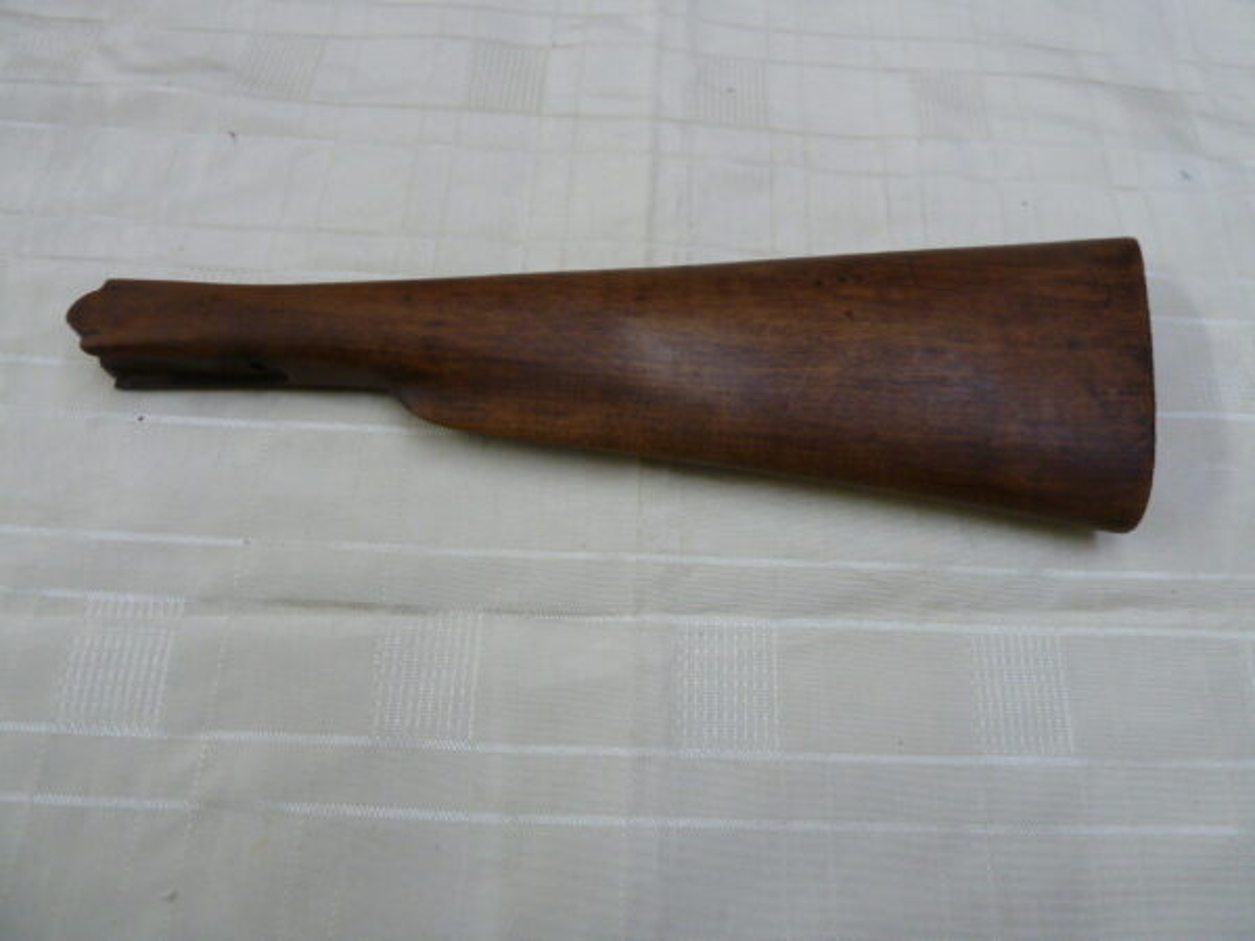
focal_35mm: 25
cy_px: 470
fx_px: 906
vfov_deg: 54.9
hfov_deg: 69.4
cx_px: 628
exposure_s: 1/30
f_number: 3.3
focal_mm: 4.1
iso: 200
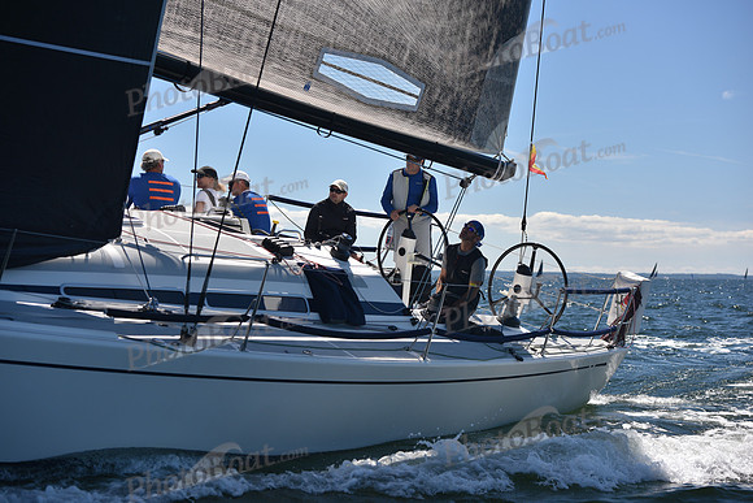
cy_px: 252
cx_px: 376
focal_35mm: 70
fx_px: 1464
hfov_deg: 28.8
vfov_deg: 19.5
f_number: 4.5
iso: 200
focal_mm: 70
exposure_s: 1/800
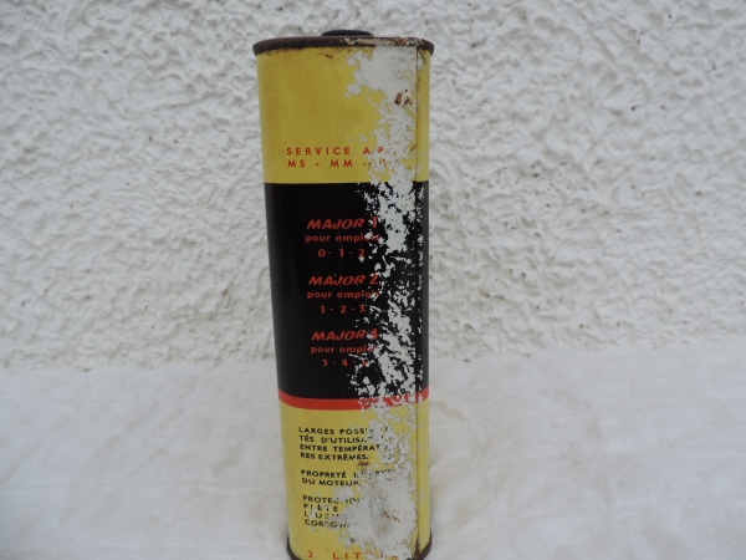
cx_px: 373
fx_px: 517
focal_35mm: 24
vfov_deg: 56.8
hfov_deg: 71.6
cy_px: 280
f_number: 3
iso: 80
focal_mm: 4.3
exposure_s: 1/500
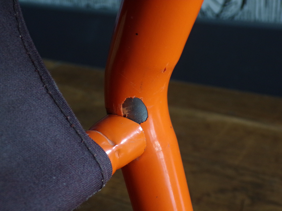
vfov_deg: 29.7
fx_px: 399
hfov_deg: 38.9
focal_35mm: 49
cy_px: 106
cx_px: 141
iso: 200
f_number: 3.5
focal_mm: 8.7
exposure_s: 1/25
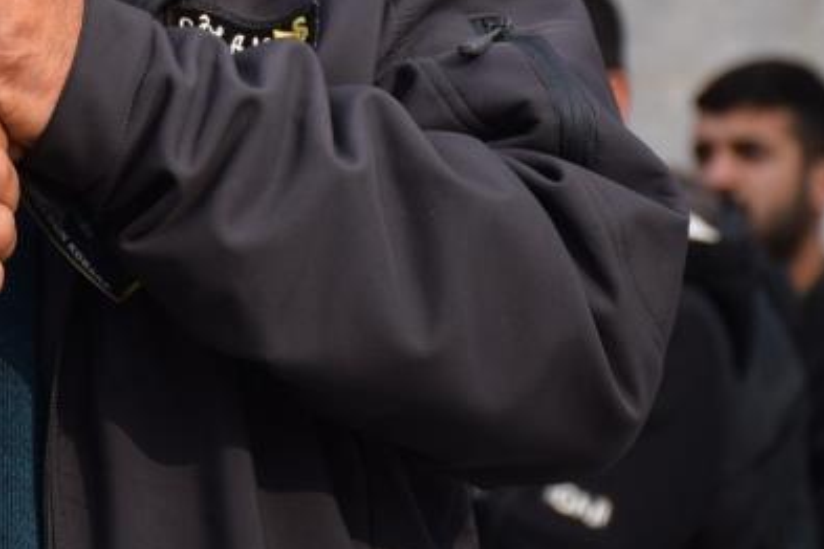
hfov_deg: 7.0
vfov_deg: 4.7
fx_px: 6713
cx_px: -2
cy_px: -133
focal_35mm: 293
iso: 400
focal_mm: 75
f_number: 5.6
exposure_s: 1/1600
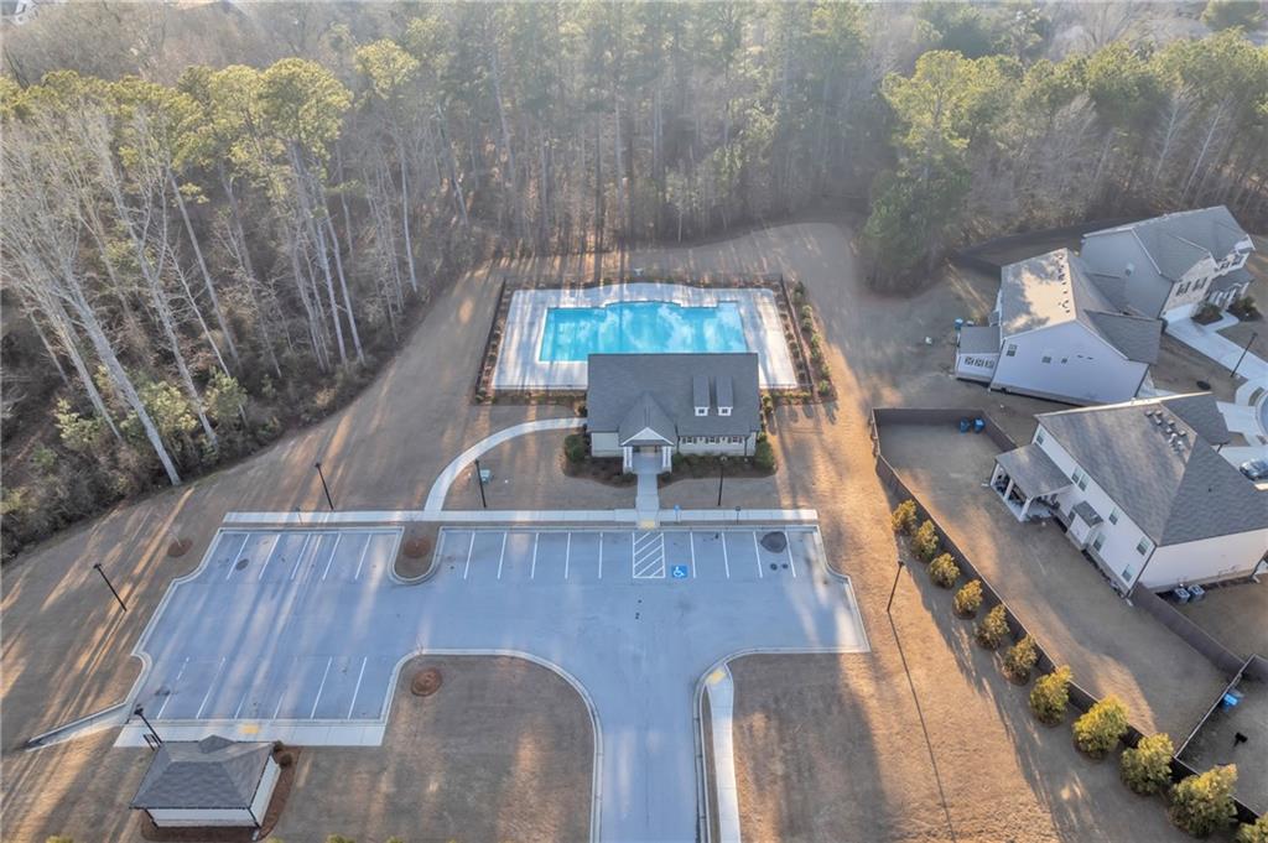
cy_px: 422
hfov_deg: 78.6
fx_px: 774
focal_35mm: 22
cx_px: 634
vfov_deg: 57.1
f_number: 2.8
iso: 100
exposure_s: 1/25
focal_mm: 8.38
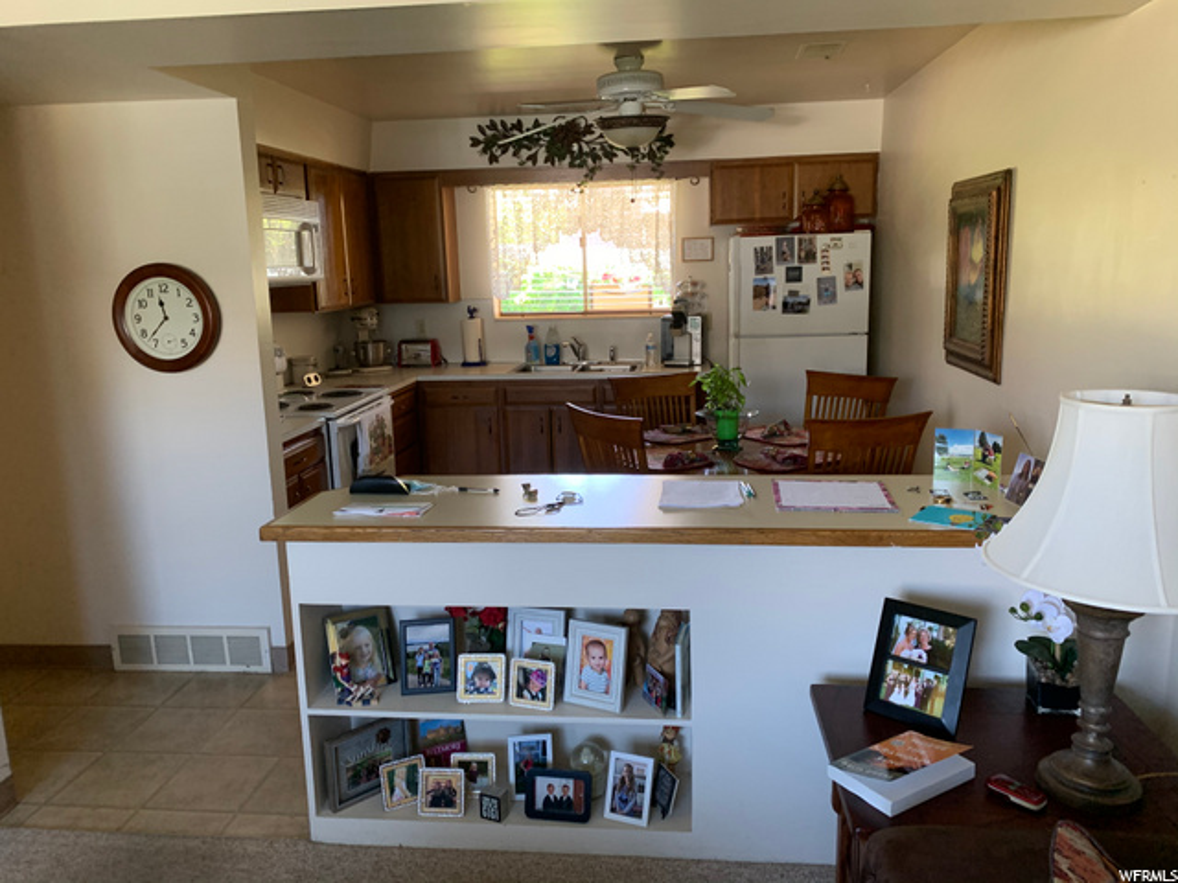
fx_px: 885
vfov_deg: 53.1
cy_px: 442
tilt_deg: -11.6
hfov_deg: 67.3
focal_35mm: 26
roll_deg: +1.1
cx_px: 589
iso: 250
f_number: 1.8
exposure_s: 1/60
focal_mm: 4.25
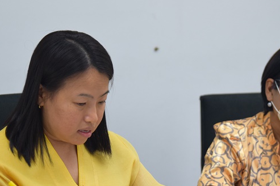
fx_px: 1065
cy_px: 119
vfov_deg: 10.0
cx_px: 185
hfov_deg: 15.0
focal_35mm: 137
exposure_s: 1/320
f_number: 3.2
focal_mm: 50
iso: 1250
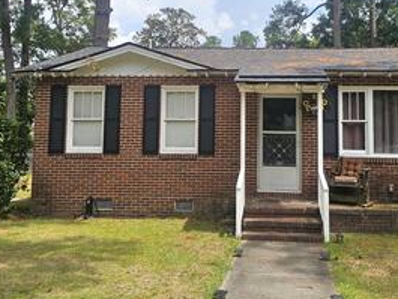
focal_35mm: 35
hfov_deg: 51.7
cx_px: 263
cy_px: 89
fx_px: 403
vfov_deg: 40.0
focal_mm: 6.3
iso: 10
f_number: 1.7
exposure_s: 1/769
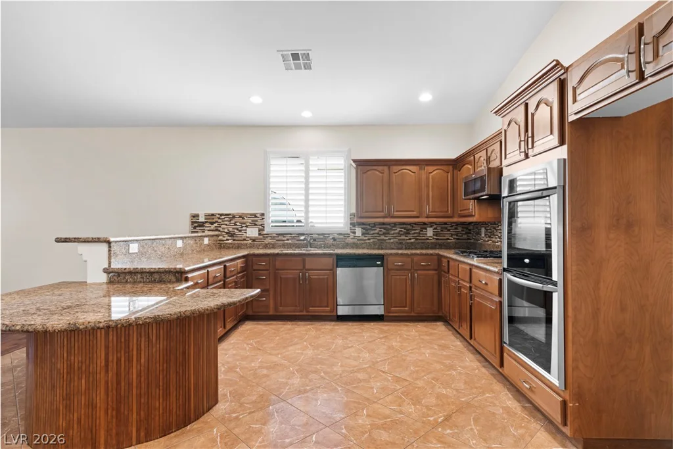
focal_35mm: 19
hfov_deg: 86.9
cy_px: 224
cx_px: 336
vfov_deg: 64.6
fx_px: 355
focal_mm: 19
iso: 400
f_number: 8
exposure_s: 1/4
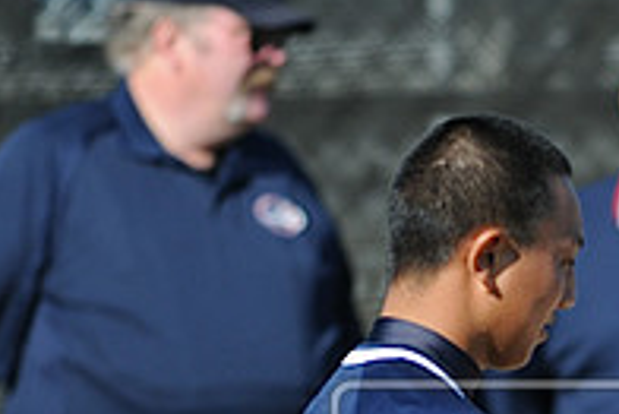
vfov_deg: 1.0
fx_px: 22902
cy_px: 498
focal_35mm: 1331
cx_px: 707
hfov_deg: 1.5
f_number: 4
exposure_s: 1/1600
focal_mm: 300
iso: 200
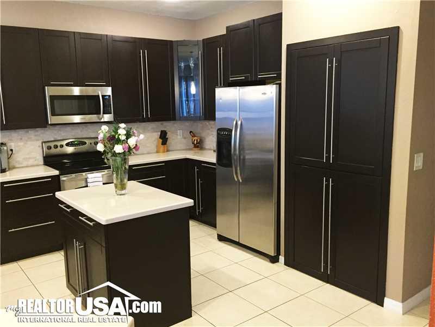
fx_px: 364
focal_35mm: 29
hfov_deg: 61.7
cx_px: 218
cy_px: 164
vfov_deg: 48.2
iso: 250
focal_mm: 4.15
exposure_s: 1/20
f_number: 2.2
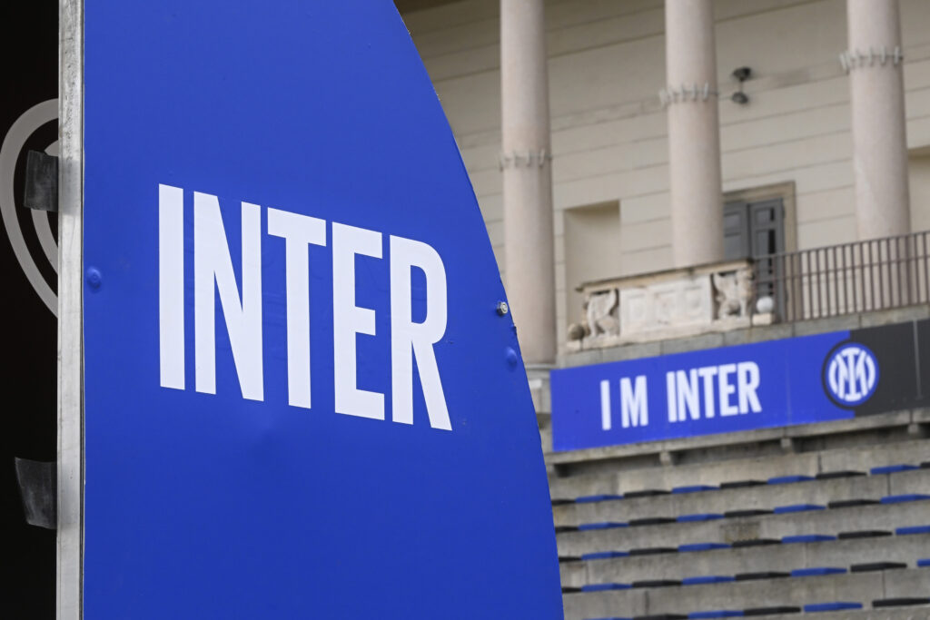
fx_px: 2971
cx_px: 465
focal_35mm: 115
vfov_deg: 11.9
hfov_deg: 17.8
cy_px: 310
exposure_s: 1/125
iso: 2000
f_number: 22
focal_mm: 115
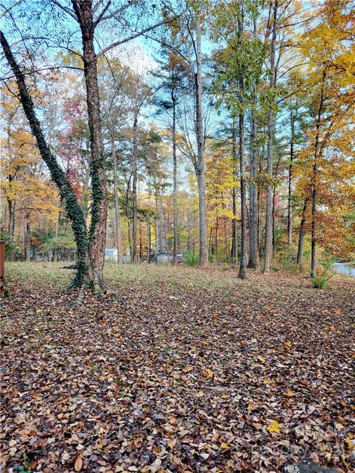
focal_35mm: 26
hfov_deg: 53.1
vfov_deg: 67.3
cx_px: 178
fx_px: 356
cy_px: 236
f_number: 1.8
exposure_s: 1/119
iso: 80
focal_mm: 5.4
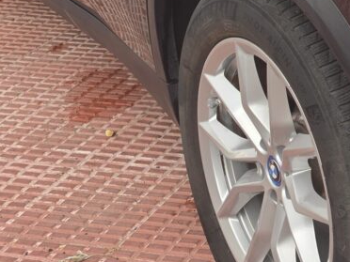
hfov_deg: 17.4
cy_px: -127
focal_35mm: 99
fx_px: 1001
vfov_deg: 14.0
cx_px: 555
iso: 25
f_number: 1.4
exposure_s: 1/180
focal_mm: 6.5
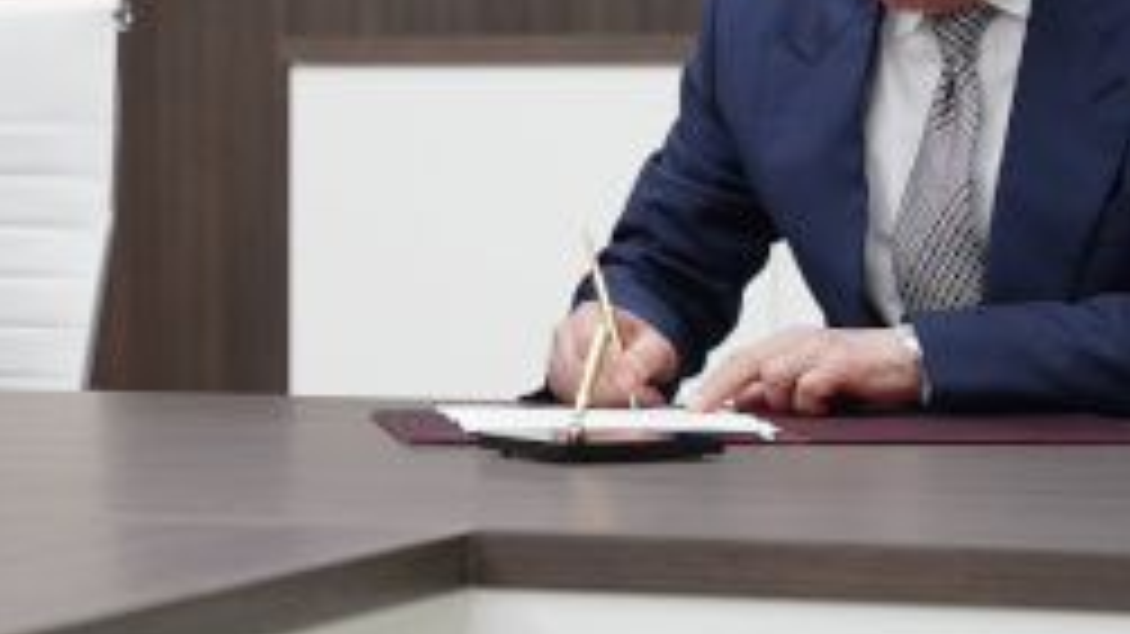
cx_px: 396
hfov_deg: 12.3
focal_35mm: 175
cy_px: 67
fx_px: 5242
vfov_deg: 6.9
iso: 2000
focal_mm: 70
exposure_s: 1/200
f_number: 3.5
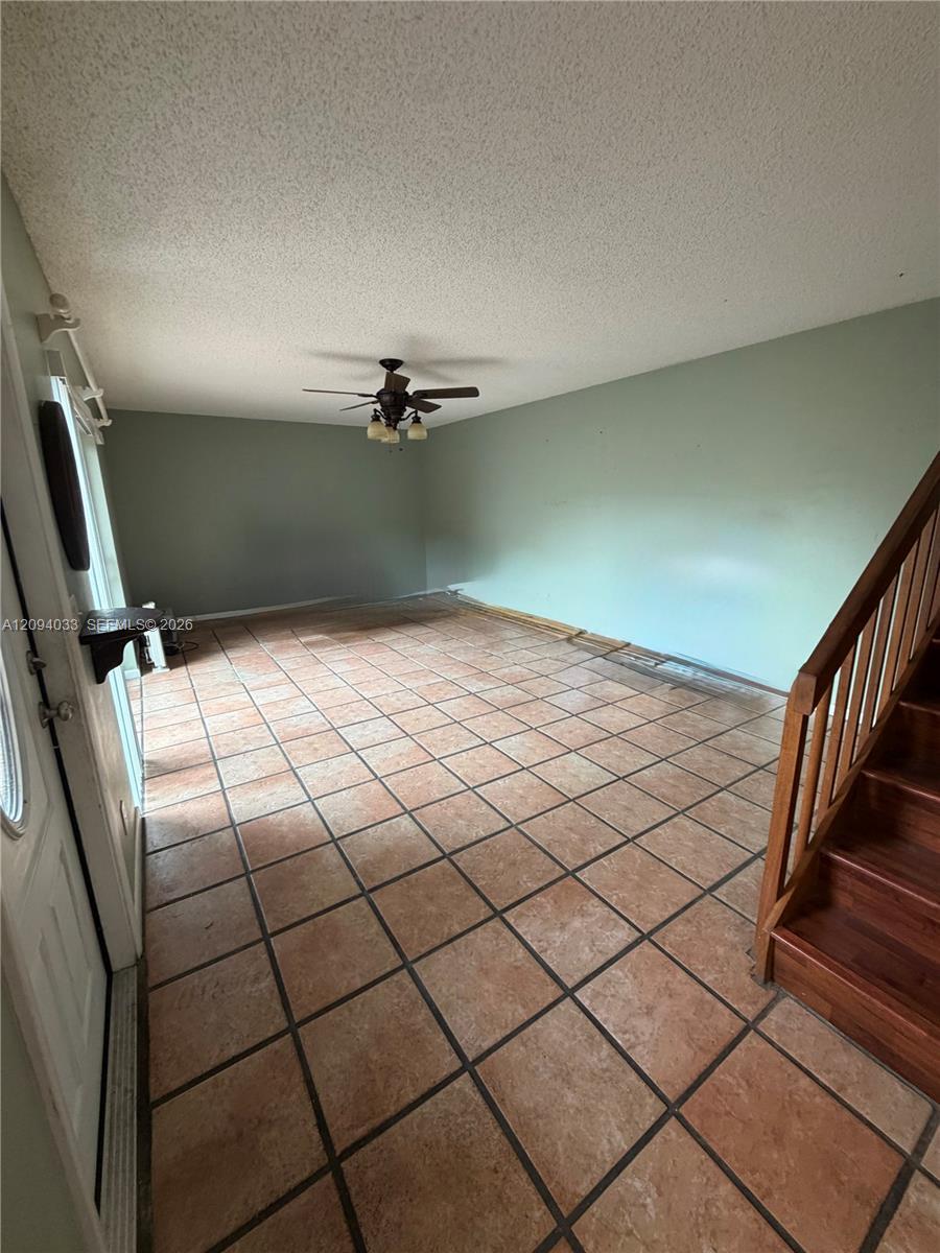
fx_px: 507
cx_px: 470
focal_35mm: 14
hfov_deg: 85.7
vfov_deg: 102.1
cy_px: 626
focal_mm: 2.22
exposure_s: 1/60
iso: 250
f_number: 2.2
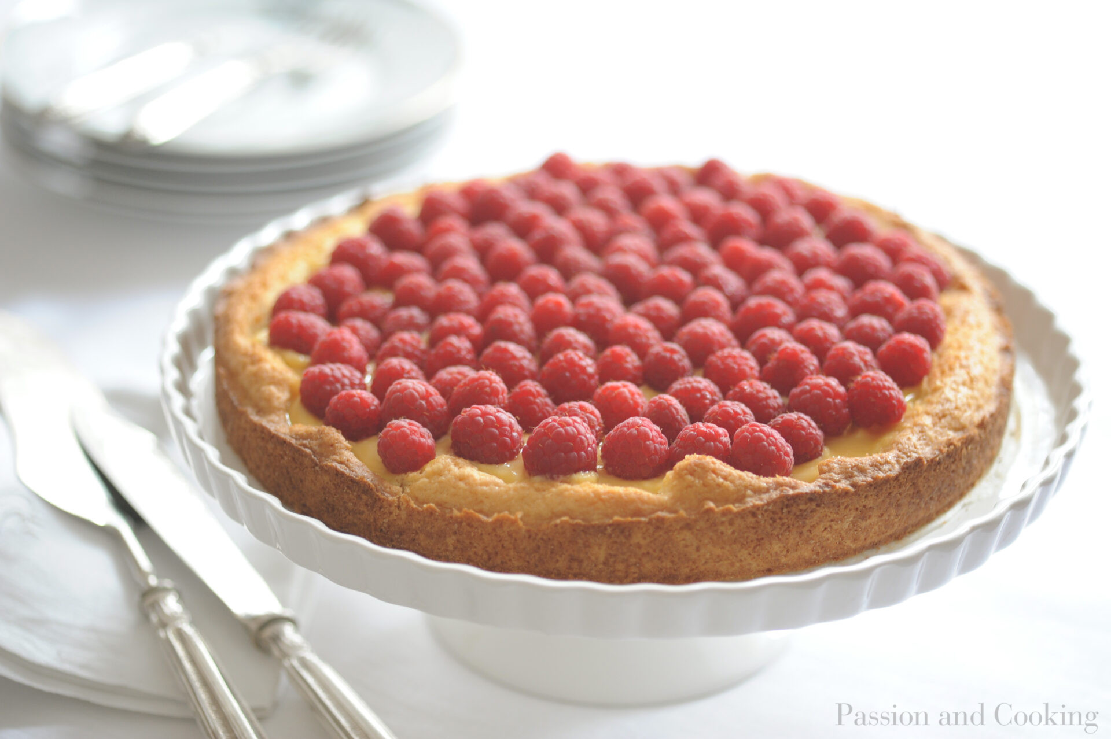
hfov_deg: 19.5
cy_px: 370
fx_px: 3239
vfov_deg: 13.0
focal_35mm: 105
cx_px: 556
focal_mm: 105
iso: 800
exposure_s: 1/20
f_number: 3.2
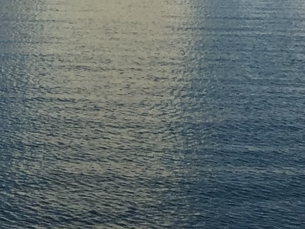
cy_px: -363
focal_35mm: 163
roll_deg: -0.9
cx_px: 185
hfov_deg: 12.1
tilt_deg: +10.9
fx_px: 1436
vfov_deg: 8.2
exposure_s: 1/3300
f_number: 2.2
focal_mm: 4.15
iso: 32
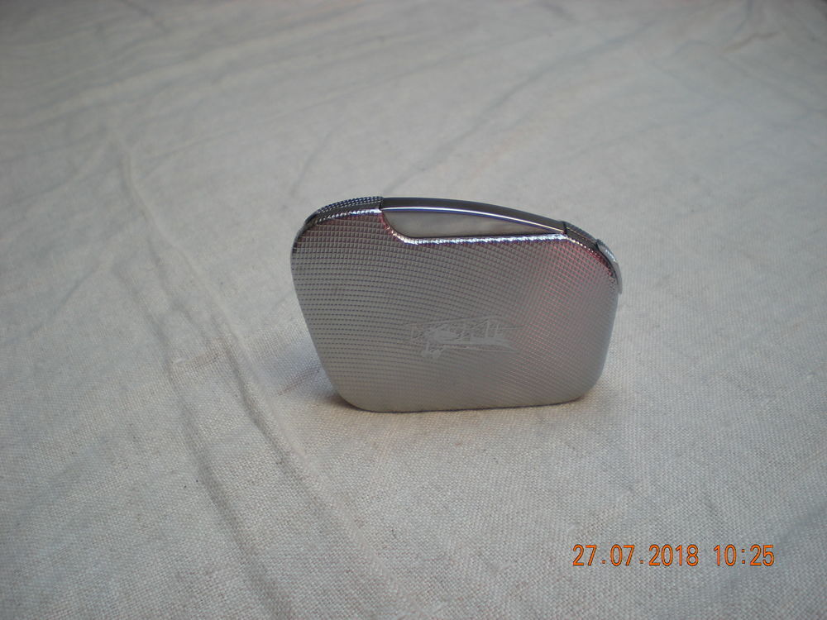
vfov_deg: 37.7
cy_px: 310
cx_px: 414
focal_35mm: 38
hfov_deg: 49.0
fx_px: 908
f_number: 3.1
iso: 64
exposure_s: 1/74.7
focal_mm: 6.3
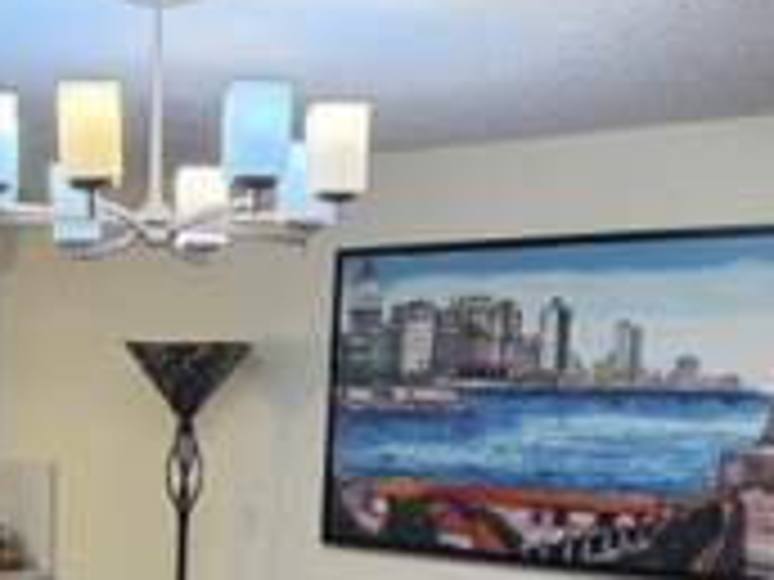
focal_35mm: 67
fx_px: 1498
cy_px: 638
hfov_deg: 28.4
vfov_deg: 20.9
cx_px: 162
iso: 200
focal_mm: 6.76
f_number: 1.78
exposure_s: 1/169
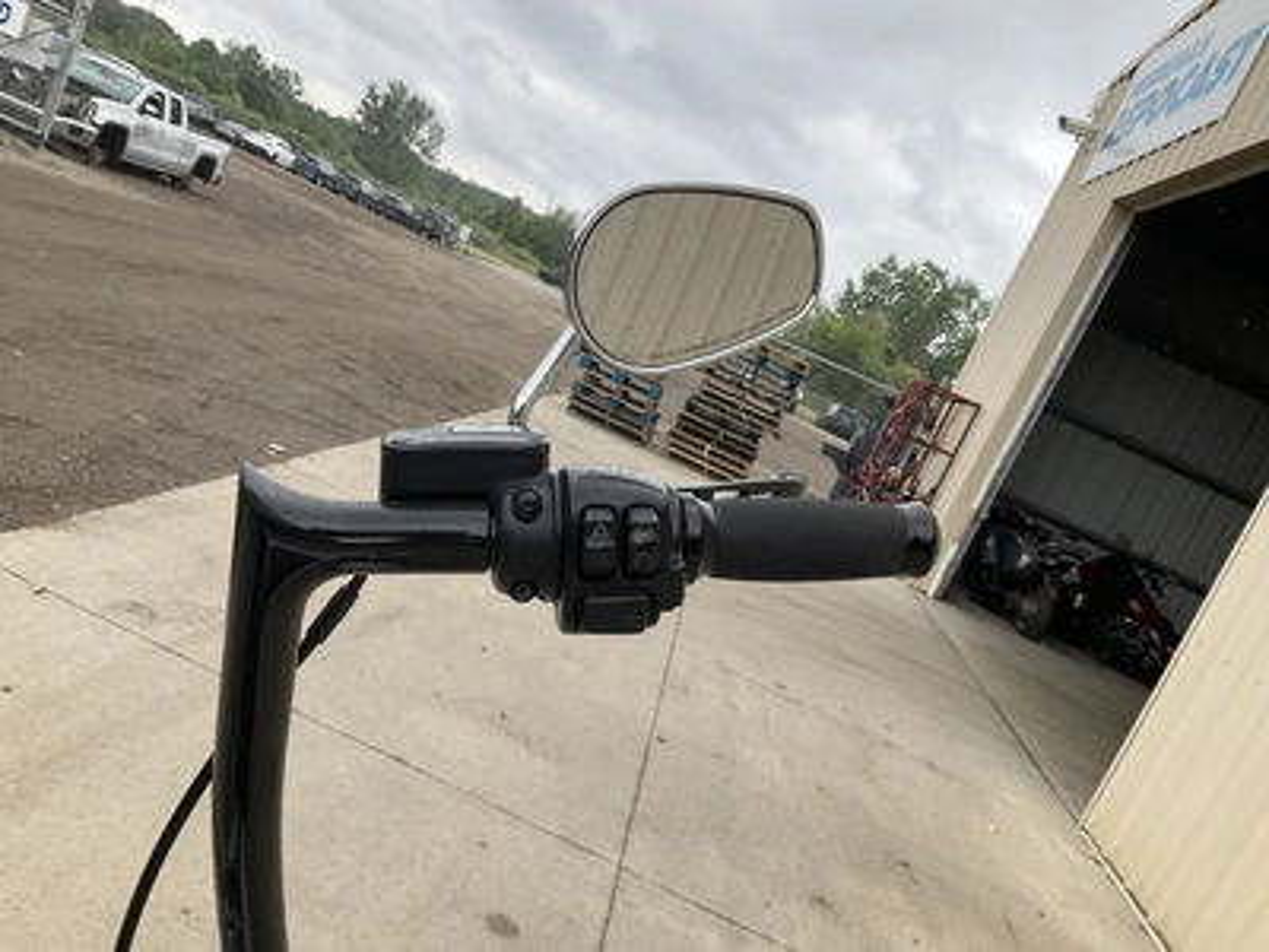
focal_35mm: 29
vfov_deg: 48.2
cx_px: 634
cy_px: 476
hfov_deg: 61.7
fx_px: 1063
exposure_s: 1/292
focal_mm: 3
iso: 25
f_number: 1.8
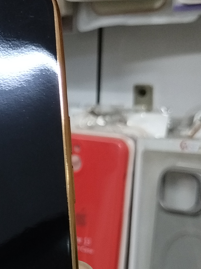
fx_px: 798
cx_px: -69
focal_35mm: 103
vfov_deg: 18.9
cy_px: 209
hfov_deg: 13.8
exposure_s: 1/50
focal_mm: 4.7
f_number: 1.8
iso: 160
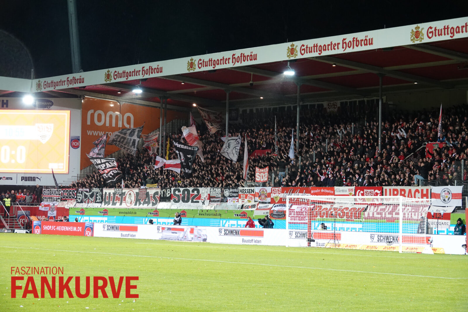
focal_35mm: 88
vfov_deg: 15.5
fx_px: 1144
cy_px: 156
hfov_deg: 23.1
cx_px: 234
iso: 800
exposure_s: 1/60
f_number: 3.5
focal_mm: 32.39
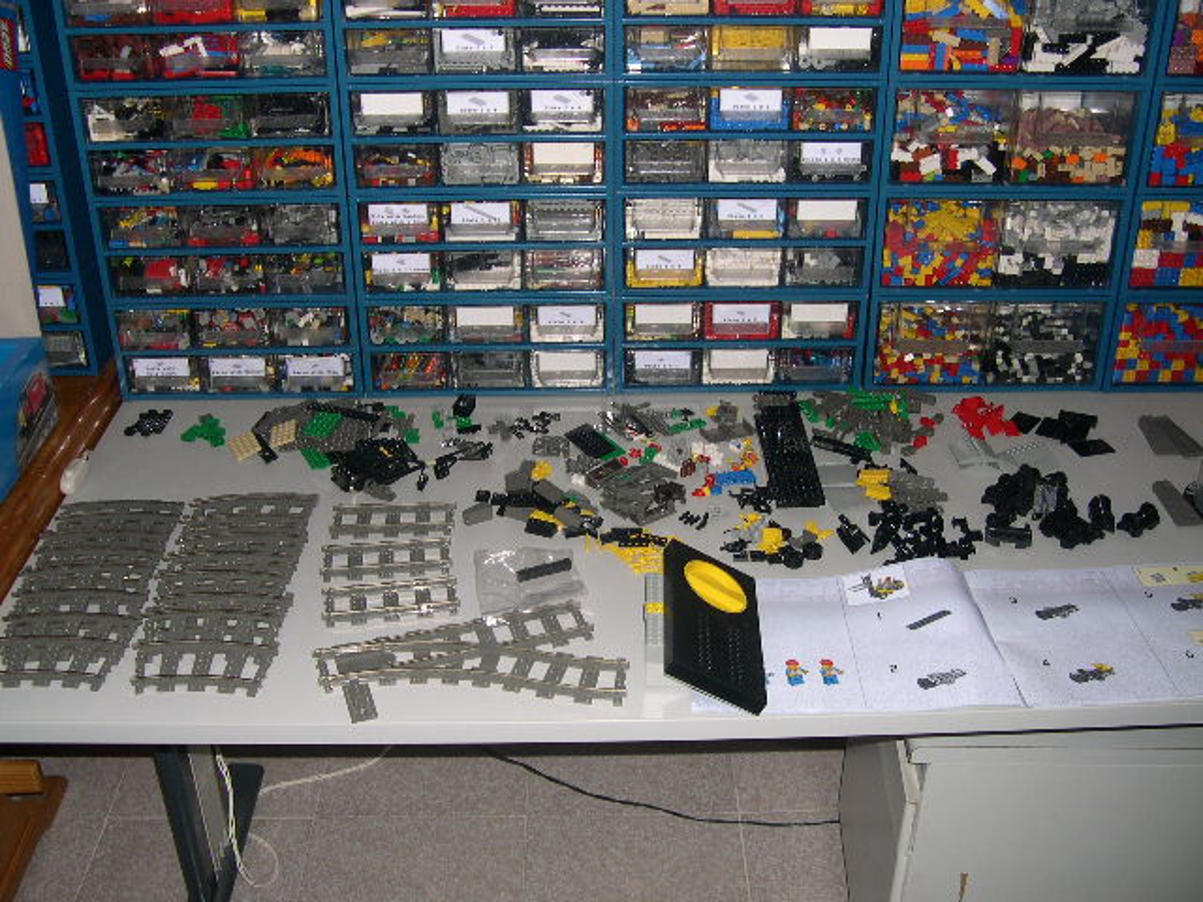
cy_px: 451
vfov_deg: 37.7
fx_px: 1321
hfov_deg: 49.0
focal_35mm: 38
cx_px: 602
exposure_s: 1/60
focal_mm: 8
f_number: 2.8
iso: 100
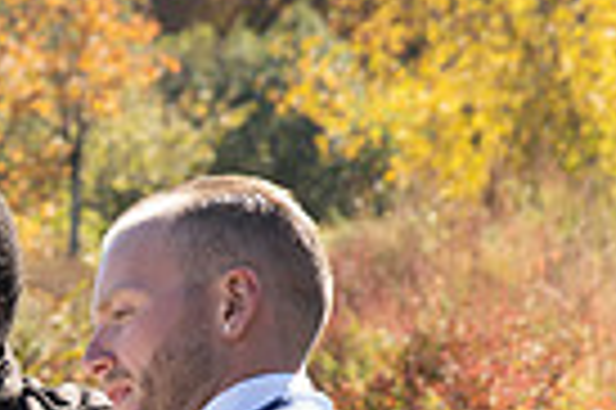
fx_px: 5076
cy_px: 583
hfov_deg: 6.9
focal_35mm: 297
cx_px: -238
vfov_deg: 4.6
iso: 50
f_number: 7.1
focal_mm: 70
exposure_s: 1/80
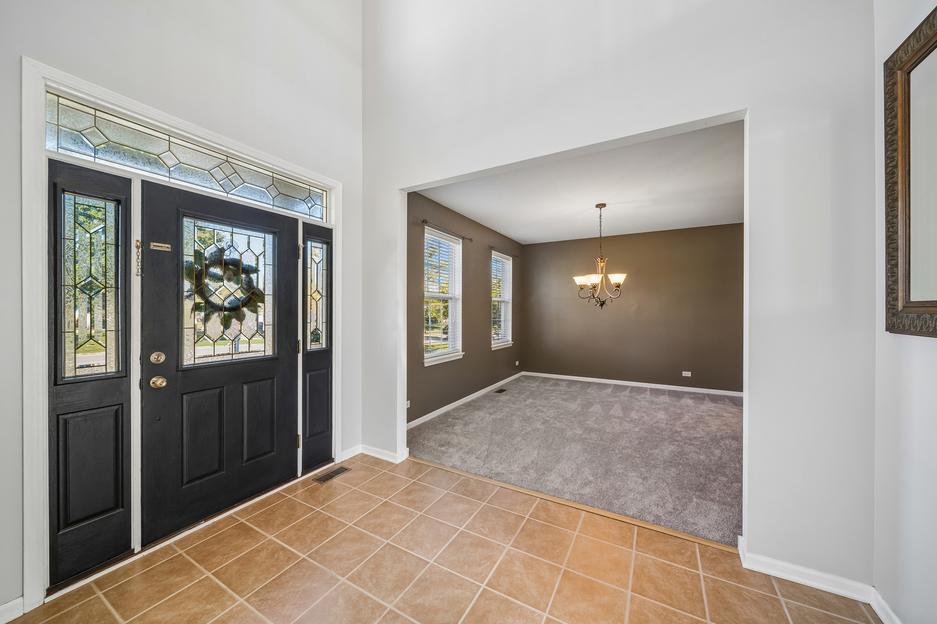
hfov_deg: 108.4
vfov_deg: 85.4
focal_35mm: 13
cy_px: 312
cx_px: 468
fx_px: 338
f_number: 8
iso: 400
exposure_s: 1/25
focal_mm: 13
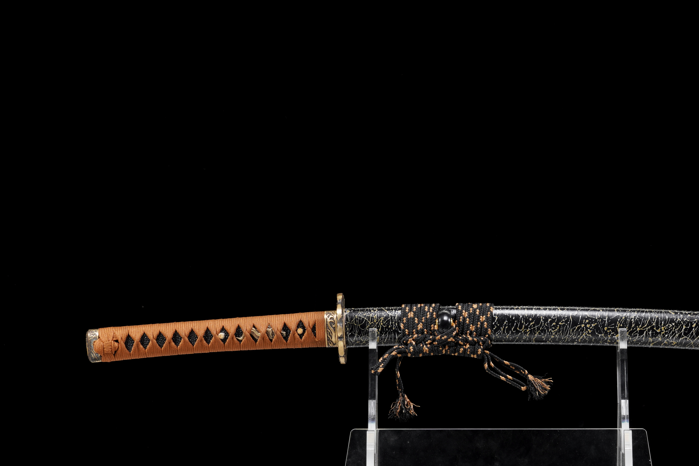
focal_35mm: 108
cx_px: 550
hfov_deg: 18.8
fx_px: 2098
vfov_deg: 12.7
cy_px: 306
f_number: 9
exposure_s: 1/200
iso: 100
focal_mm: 45.1
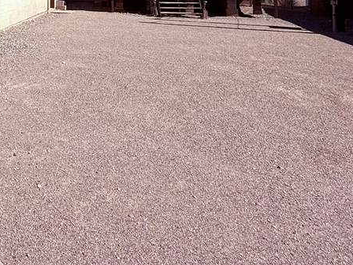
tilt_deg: +2.9
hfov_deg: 41.1
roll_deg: +0.7
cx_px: 4
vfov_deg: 31.0
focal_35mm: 40
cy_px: -44
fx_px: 408
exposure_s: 1/2506
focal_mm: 2.22
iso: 50
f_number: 2.2
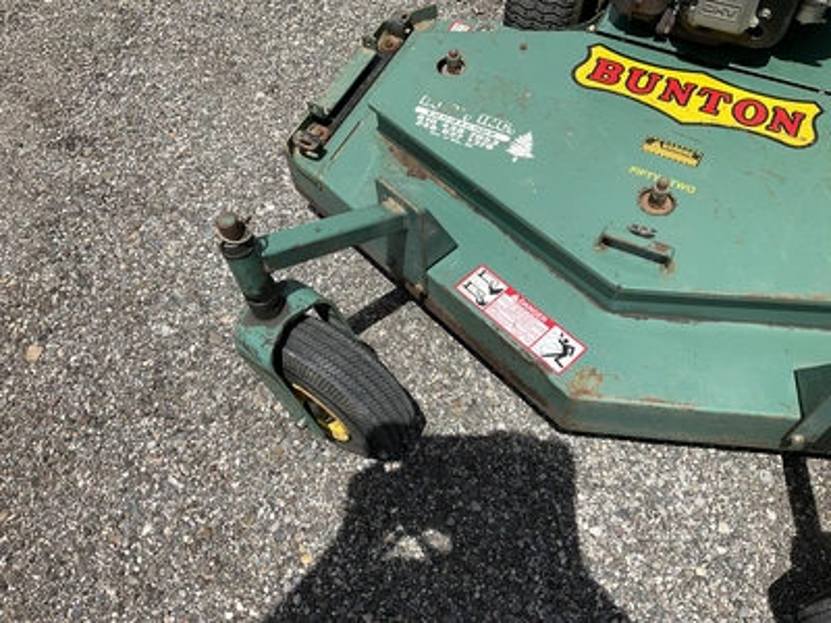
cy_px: 312
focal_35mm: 29
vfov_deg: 48.2
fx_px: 696
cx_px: 416
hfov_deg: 61.7
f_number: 1.8
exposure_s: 1/2538
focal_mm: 3
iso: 25
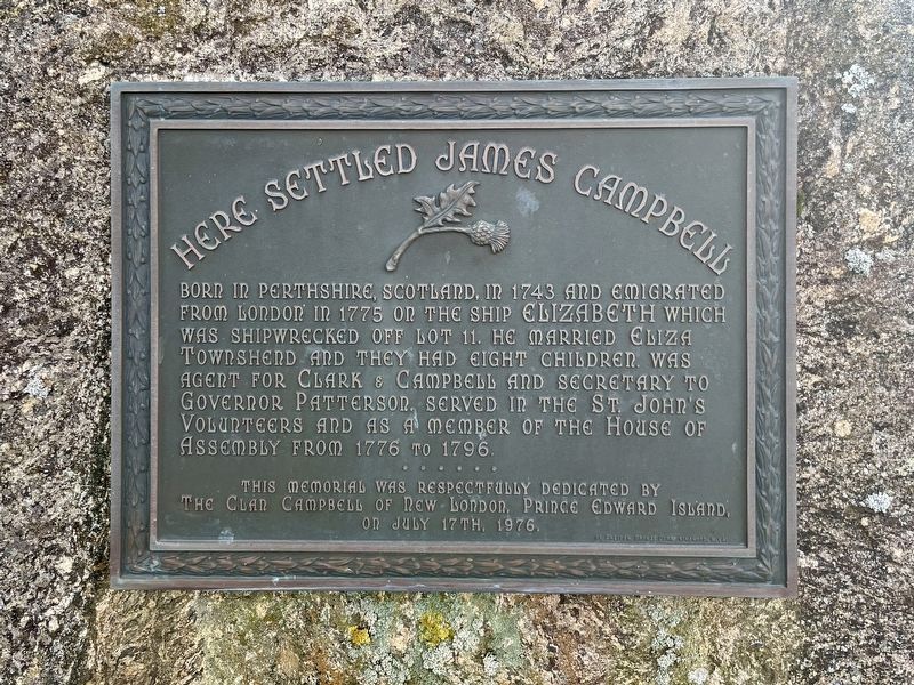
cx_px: 457
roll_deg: -1.5
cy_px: 342
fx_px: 687
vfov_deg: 53.1
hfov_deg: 67.3
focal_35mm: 26
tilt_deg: -22.1
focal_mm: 4.2
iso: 32
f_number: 1.6
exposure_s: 1/303
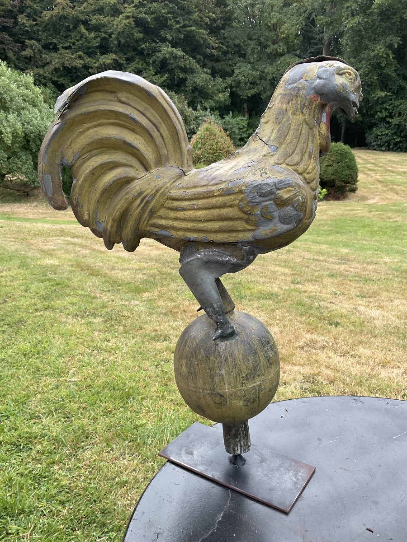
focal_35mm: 29
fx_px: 455
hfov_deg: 48.2
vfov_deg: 61.7
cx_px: 204
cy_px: 271
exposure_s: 1/120
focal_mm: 3
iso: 25
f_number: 1.8
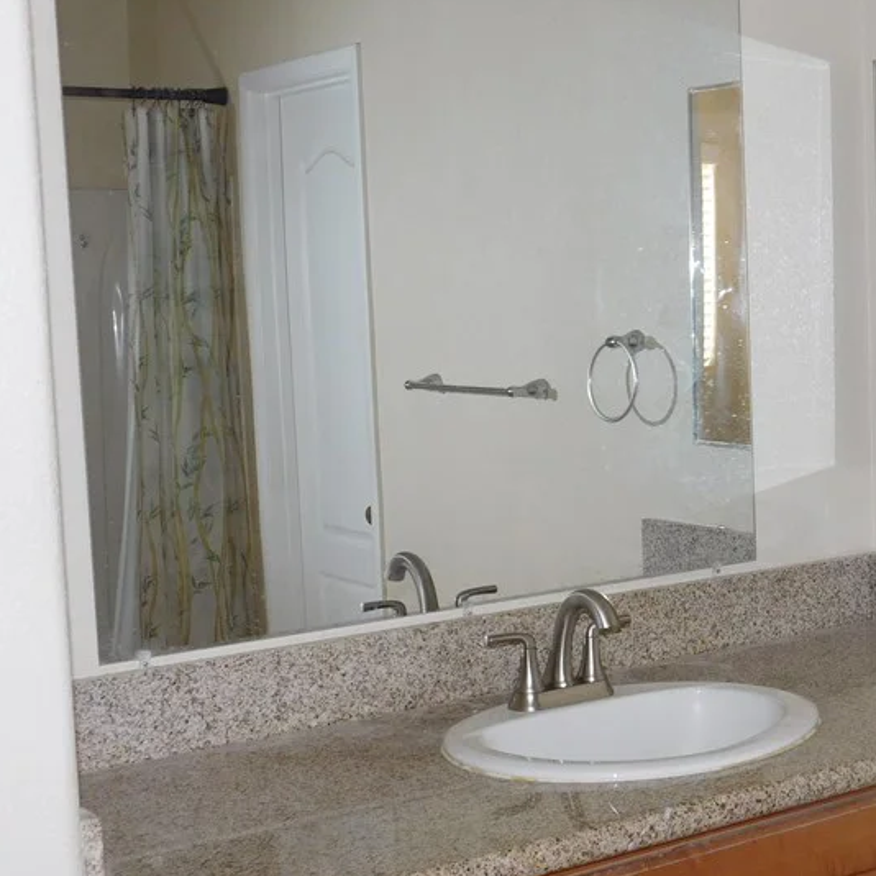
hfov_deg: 27.4
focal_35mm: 61
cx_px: 745
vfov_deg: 28.2
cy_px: 445
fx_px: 1746
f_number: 3.5
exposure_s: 1/30
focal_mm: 6.3
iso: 200
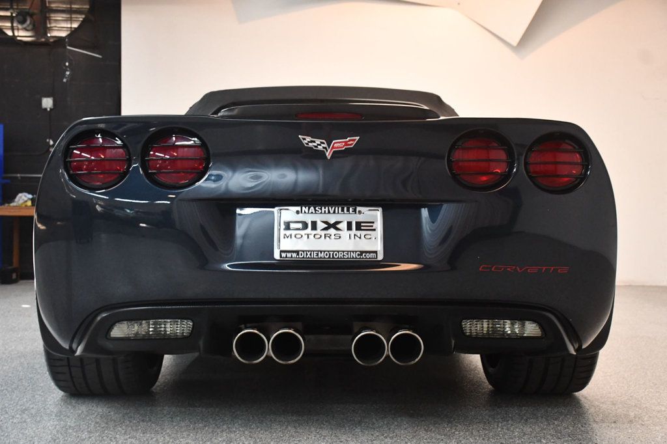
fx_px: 889
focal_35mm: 48
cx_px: 334
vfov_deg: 28.1
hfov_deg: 41.1
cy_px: 222
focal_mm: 32
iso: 3200
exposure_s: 1/125
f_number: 4
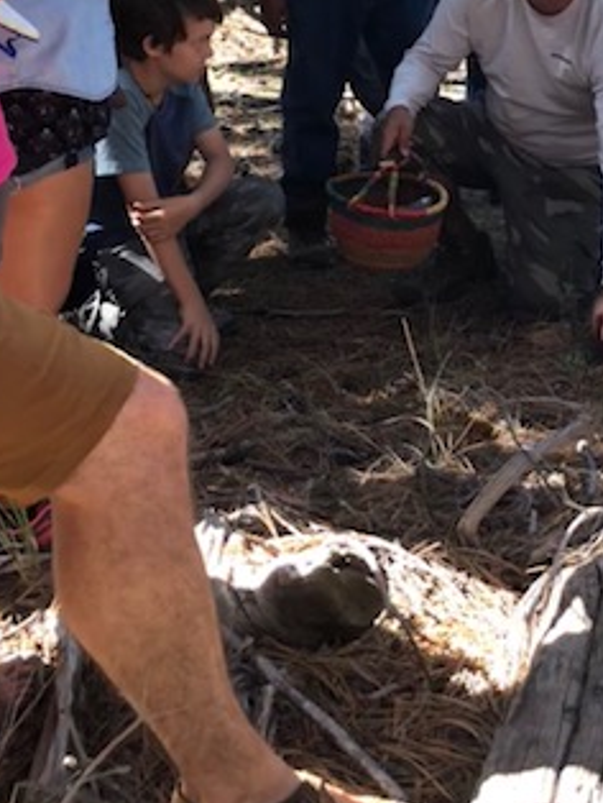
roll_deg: +0.8
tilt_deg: -19.2
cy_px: 197
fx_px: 1322
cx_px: 411
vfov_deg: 33.1
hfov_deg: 25.5
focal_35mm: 57
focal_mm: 4
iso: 20
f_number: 1.8
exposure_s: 1/124
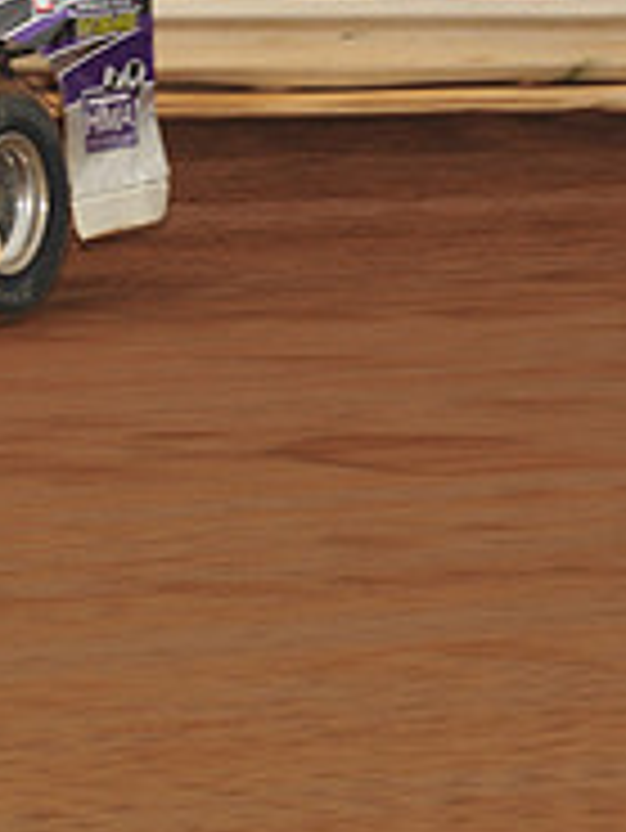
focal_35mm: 338
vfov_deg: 5.9
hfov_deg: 4.4
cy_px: 126
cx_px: -446
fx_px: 8141
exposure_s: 1/320
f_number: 8
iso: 1000
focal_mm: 112
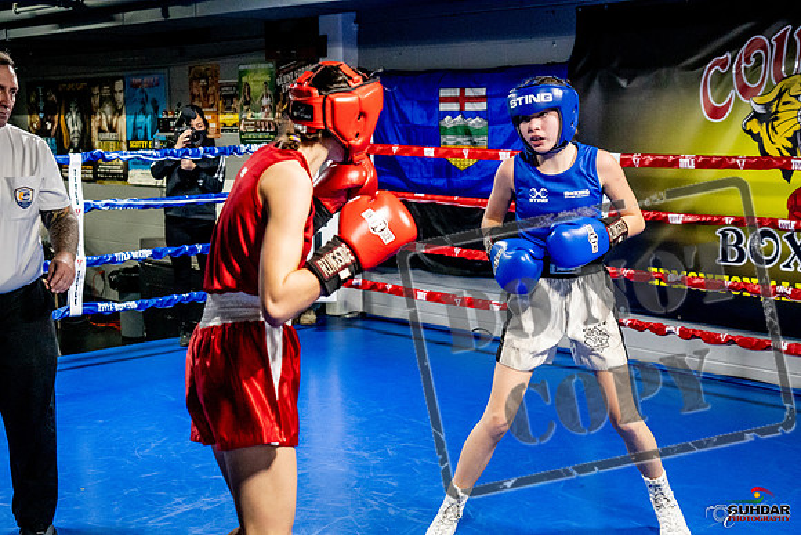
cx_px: 400
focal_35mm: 52
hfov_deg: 38.2
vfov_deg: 26.0
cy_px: 268
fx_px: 1157
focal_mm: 35
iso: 5000
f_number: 2.8
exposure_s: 1/800
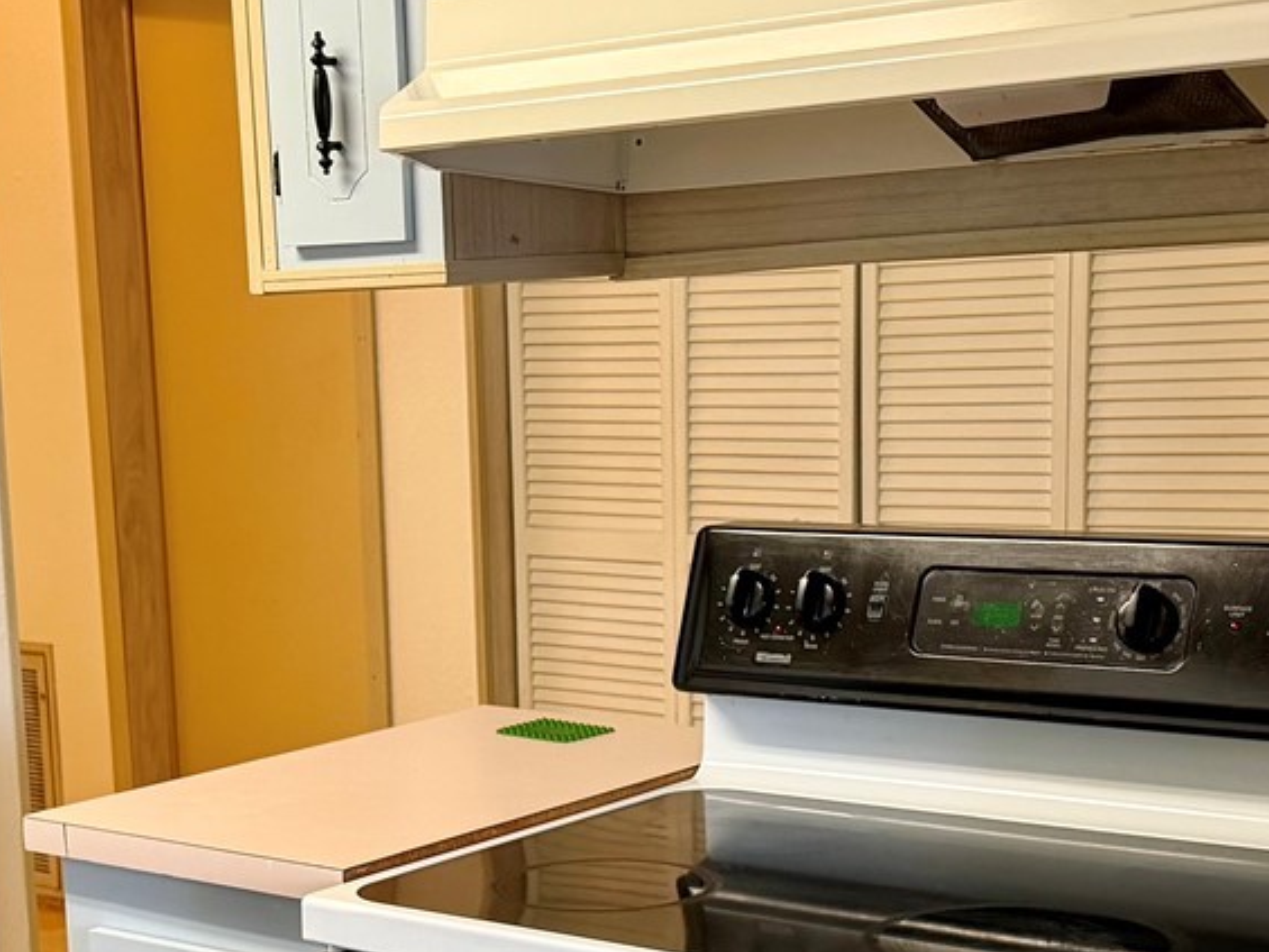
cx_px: 407
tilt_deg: -10.9
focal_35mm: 68
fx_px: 2493
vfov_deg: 21.4
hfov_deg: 28.3
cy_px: 761
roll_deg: +2.3
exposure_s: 1/60
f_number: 1.78
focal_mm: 6.76
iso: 200
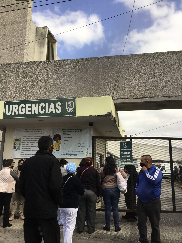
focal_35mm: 31
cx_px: 91
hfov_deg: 45.4
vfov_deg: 58.4
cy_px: 122
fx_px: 217
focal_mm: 3.3
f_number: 2.4
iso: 25
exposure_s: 1/196
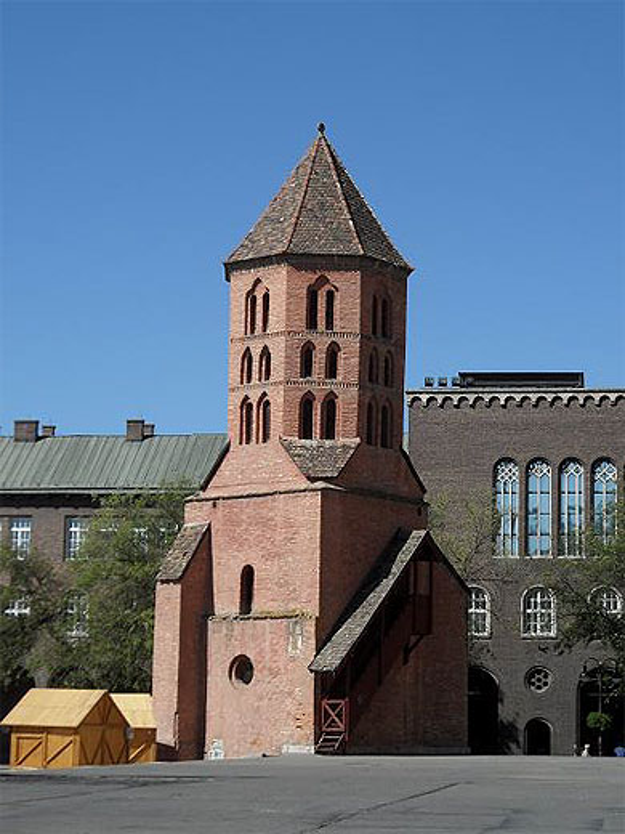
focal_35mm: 80
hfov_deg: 18.4
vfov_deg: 24.4
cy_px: 417
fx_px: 1926
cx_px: 312
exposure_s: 1/750
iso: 80
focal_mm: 13.2
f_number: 4.2
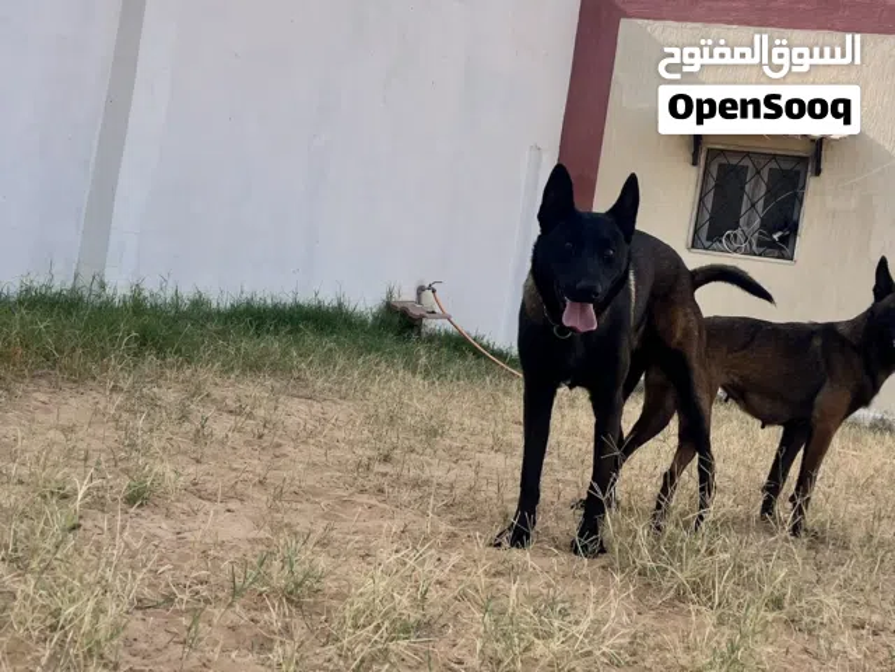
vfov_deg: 53.1
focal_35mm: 26
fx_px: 672
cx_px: 448
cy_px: 336
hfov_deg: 67.3
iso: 50
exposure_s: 1/2123
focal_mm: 5.7
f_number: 1.5
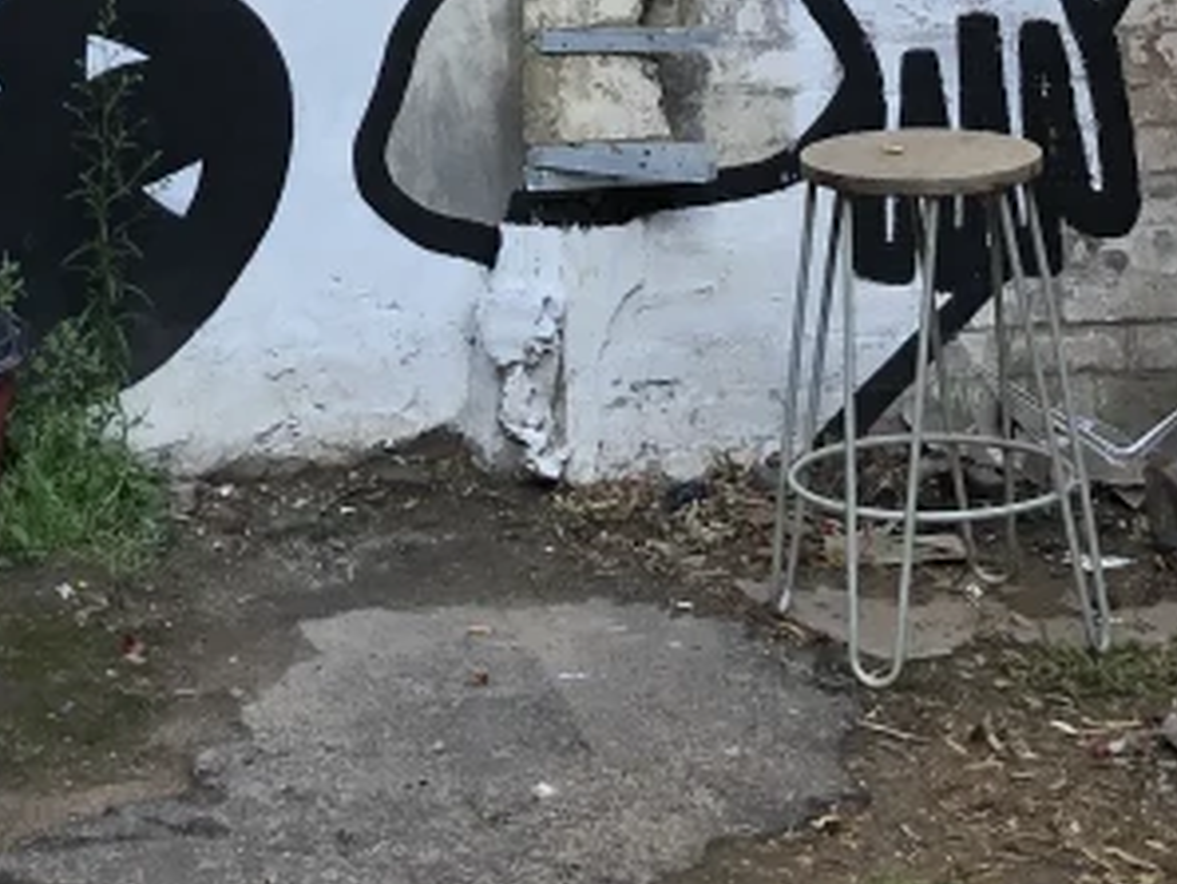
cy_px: -599
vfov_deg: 12.2
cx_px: 369
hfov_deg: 17.4
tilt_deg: +3.9
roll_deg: +2.1
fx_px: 3844
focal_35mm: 113
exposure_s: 1/120
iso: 25
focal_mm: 4
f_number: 1.8
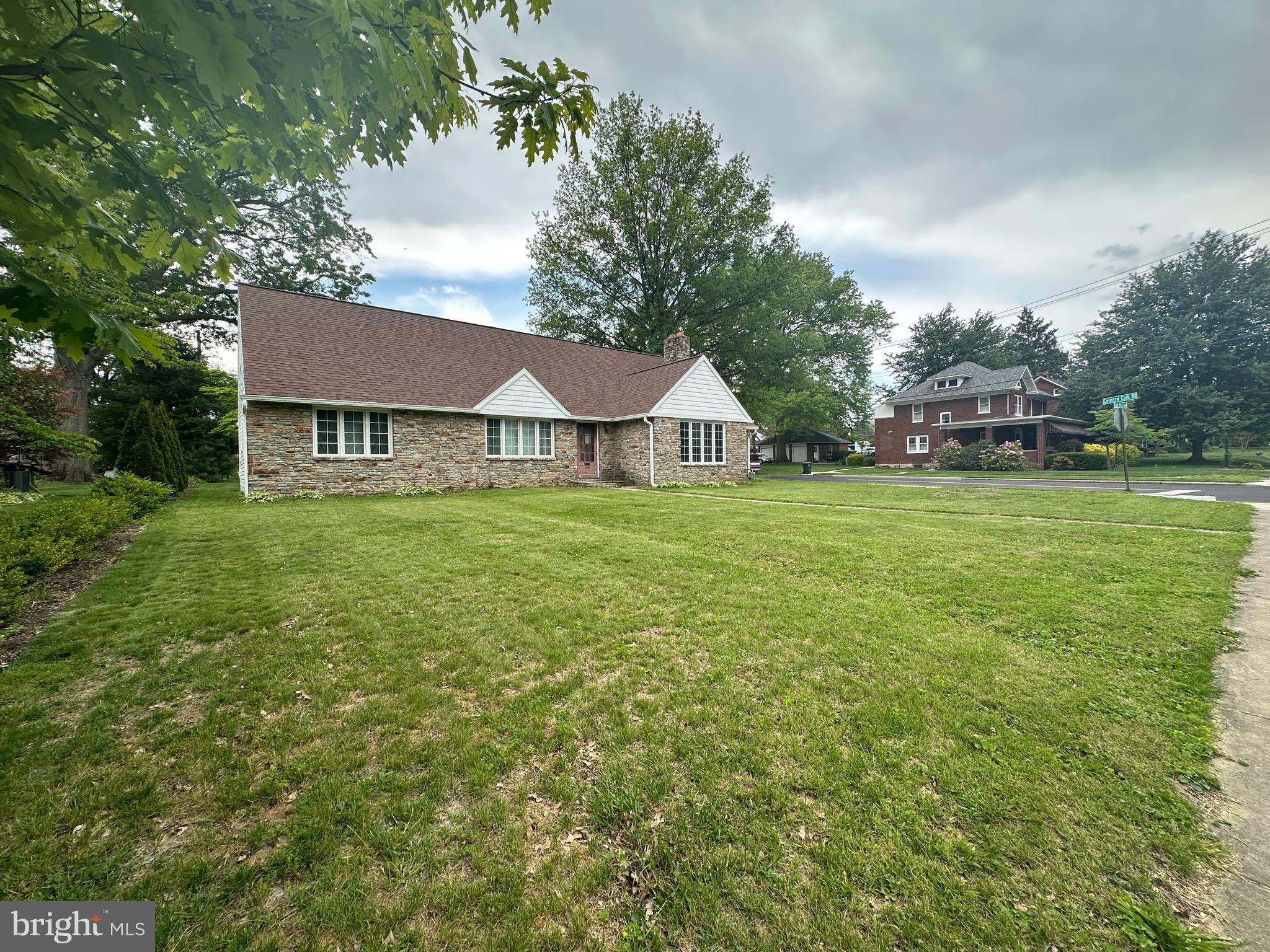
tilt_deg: -0.1
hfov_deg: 102.1
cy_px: 476
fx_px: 514
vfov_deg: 85.7
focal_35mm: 14
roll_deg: +1.4
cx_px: 635
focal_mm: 2.22
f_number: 2.2
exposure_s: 1/540
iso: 40
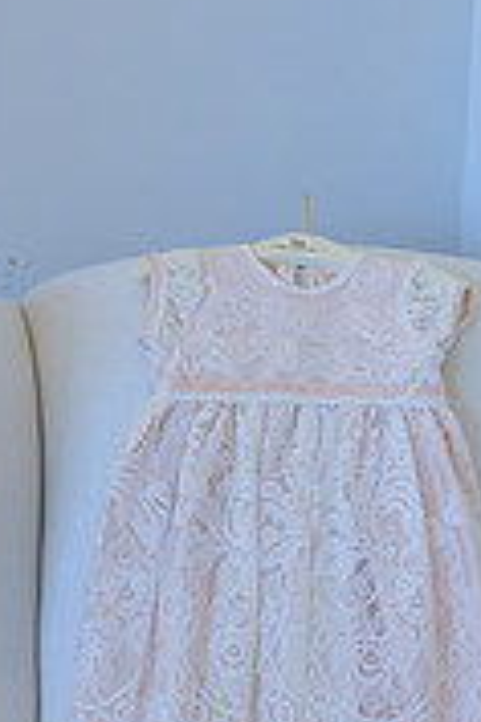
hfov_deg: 15.3
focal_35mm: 89
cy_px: 689
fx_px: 1784
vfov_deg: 22.2
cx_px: 293
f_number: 2
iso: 500
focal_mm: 35
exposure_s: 1/200
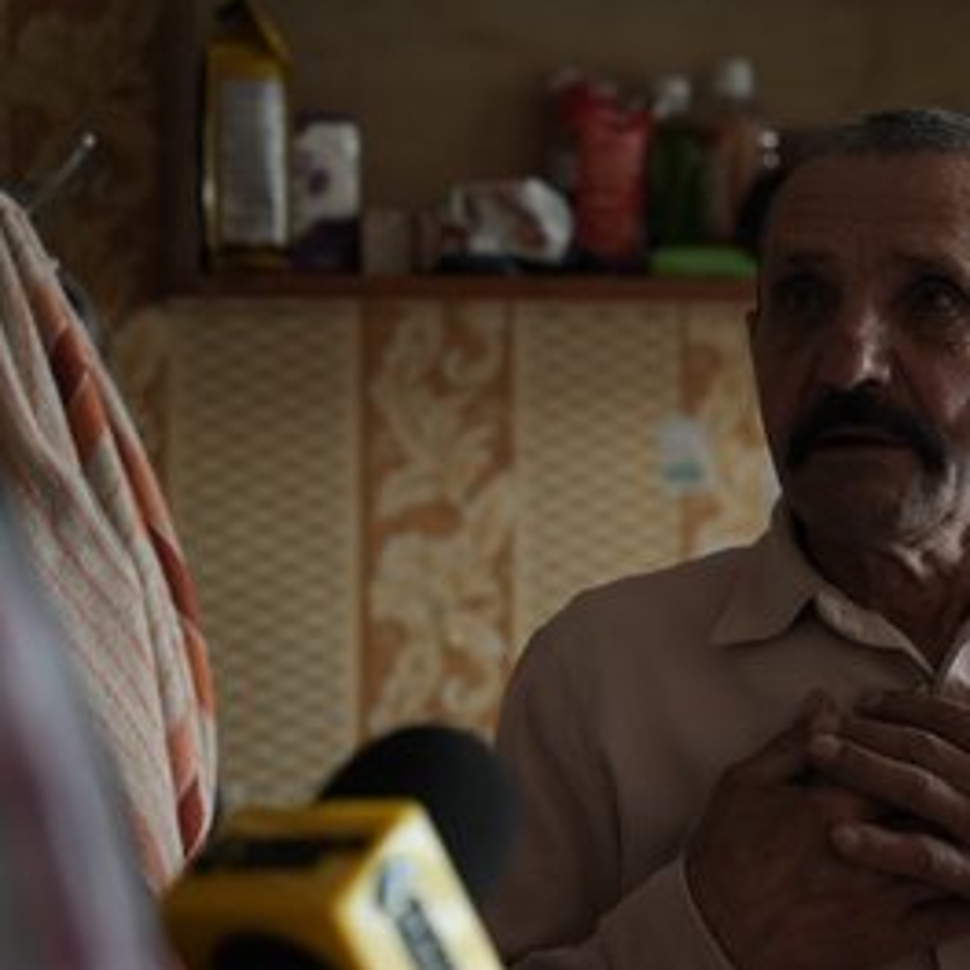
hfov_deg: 21.2
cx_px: 705
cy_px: 483
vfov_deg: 21.4
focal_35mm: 81
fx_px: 2568
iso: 1000
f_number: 2.8
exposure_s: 1/60
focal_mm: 63
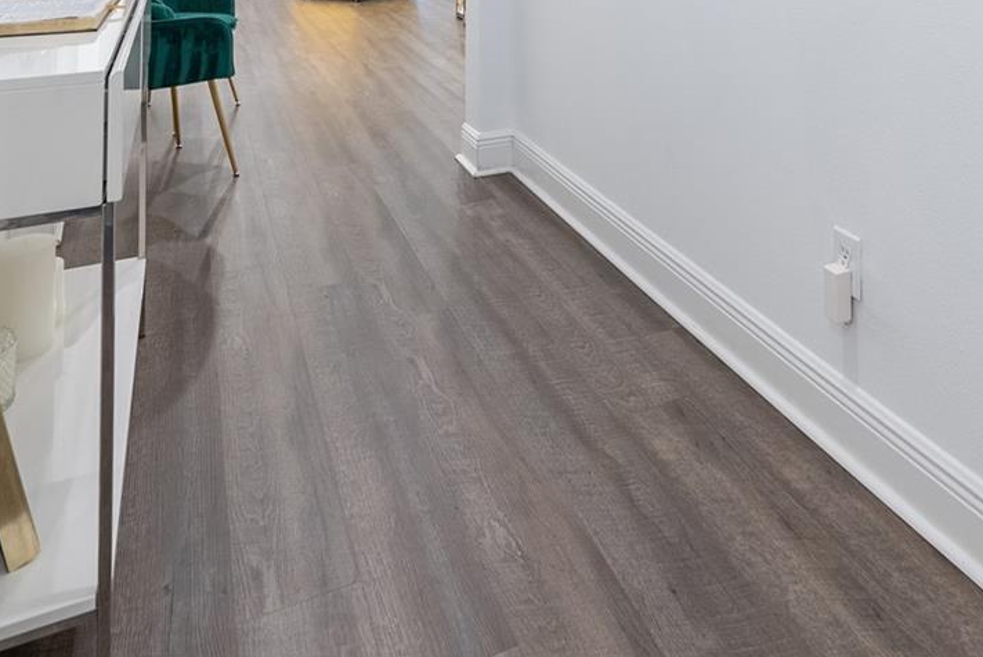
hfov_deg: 66.9
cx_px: 572
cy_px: 48
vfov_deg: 43.3
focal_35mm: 27
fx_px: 738
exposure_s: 1/100
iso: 160
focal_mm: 12
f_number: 5.6
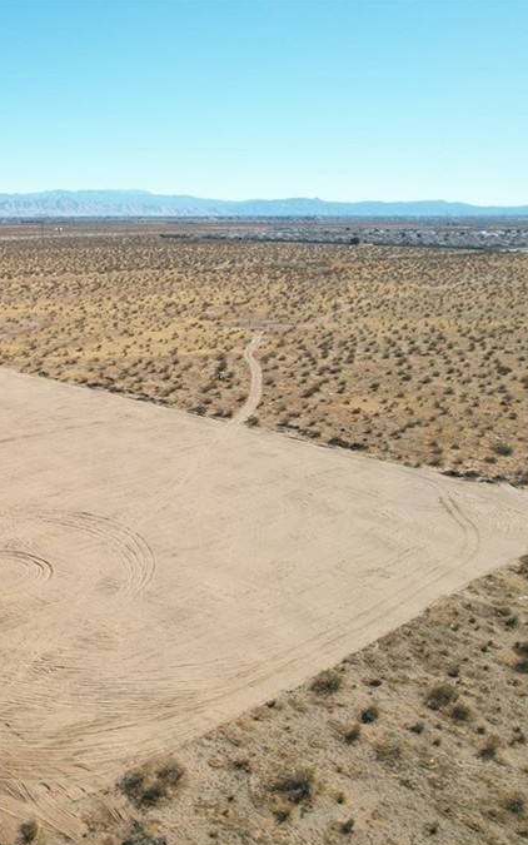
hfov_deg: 33.9
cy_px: 425
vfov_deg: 56.7
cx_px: -3
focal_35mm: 34
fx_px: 783
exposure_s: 1/350
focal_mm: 8.38
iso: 100
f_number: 2.8
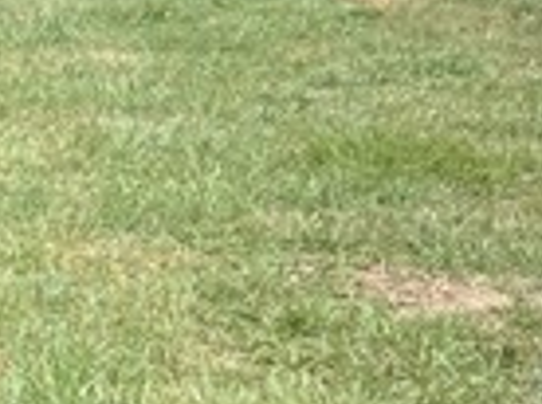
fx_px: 3017
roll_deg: +0.1
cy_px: 200
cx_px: -801
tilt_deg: -10.9
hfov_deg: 9.1
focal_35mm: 193
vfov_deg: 7.7
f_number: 1.5
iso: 50
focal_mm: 5.7
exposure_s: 1/1009
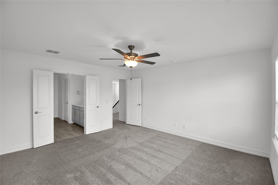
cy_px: 92
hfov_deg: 100.4
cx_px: 139
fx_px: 116
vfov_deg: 77.3
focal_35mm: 15
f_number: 5.6
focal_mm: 10
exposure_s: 1/125
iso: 400
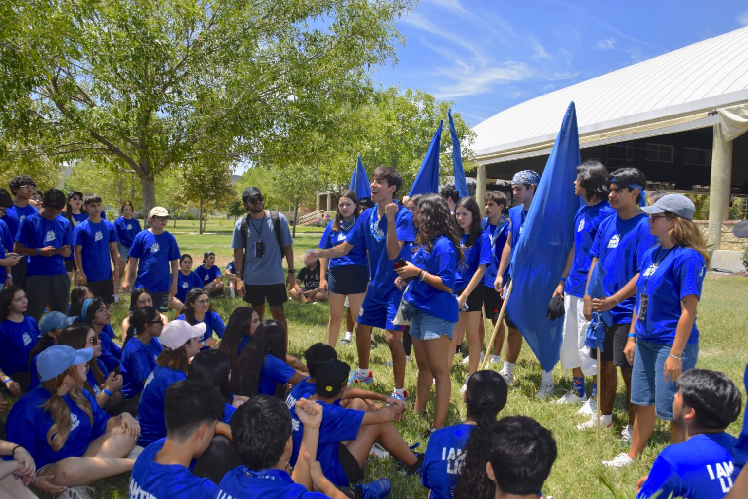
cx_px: 374
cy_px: 250
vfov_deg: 43.6
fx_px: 623
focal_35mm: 30
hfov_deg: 61.9
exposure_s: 1/200
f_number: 8
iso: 100
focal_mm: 20
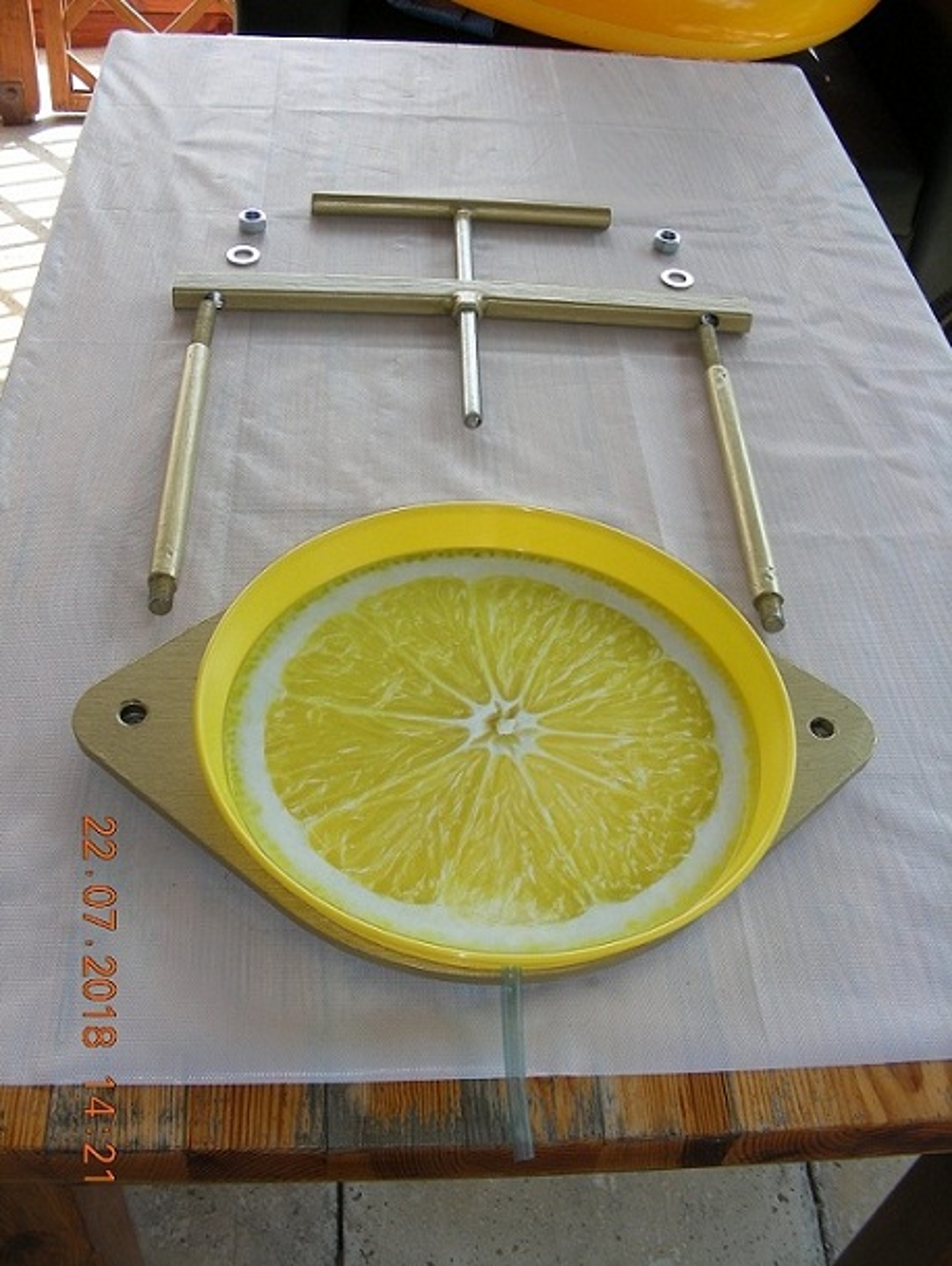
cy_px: 633
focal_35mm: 38
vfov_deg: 48.9
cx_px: 476
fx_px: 1391
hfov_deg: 37.8
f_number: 3.5
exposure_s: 1/96.3
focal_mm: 6.3
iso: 50
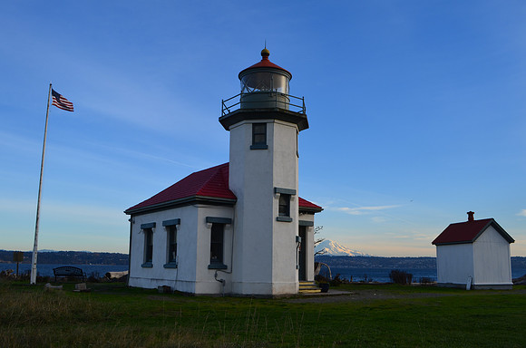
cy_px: 174
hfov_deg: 57.3
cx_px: 263
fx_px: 481
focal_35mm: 33
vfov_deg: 39.8
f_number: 11
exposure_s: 1/125
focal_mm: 22
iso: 125
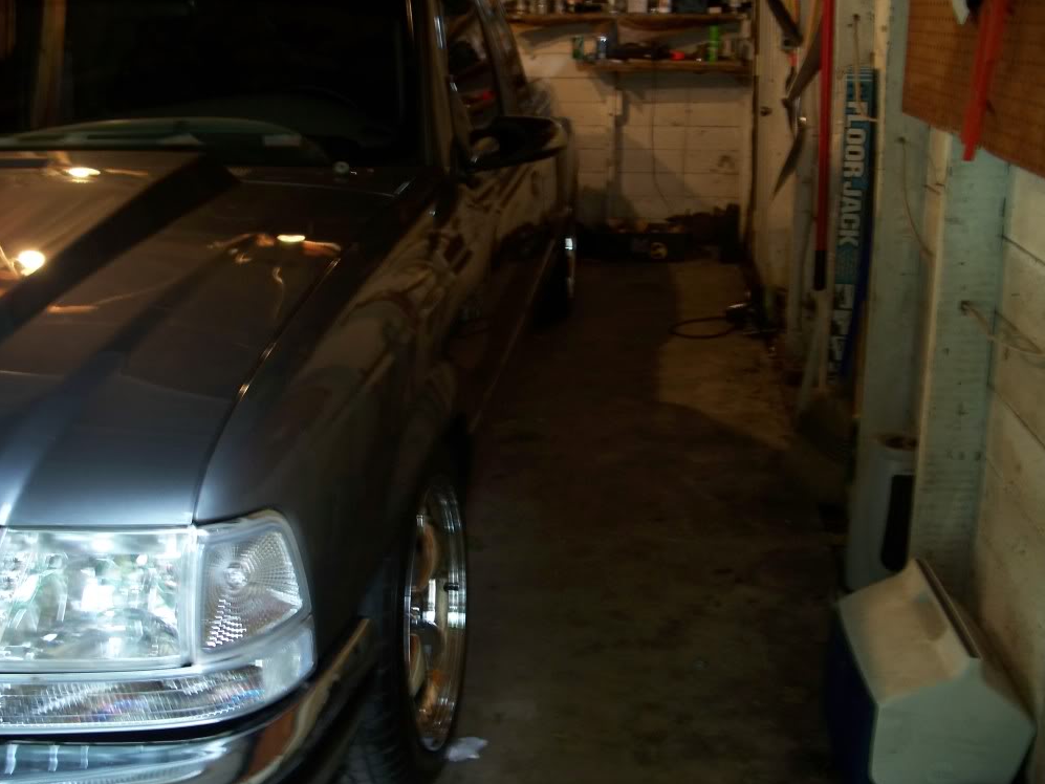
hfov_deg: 49.0
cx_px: 517
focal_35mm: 38
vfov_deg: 37.7
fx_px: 1147
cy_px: 401
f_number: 2.8
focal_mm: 7.8
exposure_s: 1/8
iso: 200
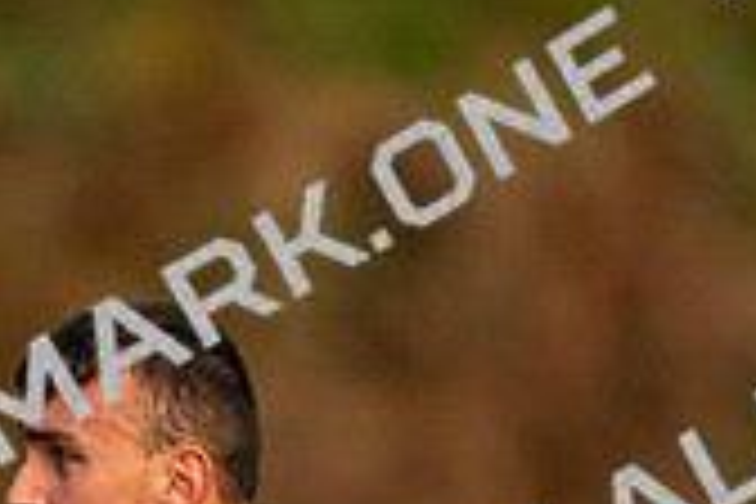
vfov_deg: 0.7
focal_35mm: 2070
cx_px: -144
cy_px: 853
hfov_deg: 1.0
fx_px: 43467
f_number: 4
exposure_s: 1/2500
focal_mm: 600
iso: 2800
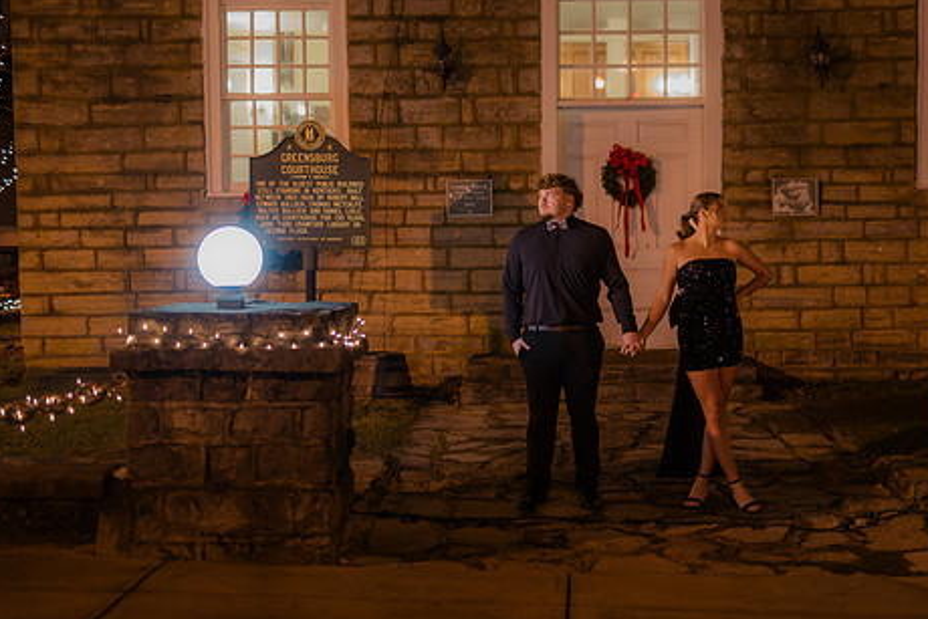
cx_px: 563
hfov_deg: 31.8
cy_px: 273
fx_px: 1624
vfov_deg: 21.6
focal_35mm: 63
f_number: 1.4
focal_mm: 50
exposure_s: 1/100
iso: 2500
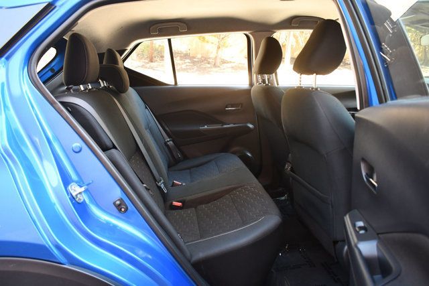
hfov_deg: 67.4
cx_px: 214
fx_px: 322
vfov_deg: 48.0
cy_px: 143
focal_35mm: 27
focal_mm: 18
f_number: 3.5
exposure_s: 1/125
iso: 1000
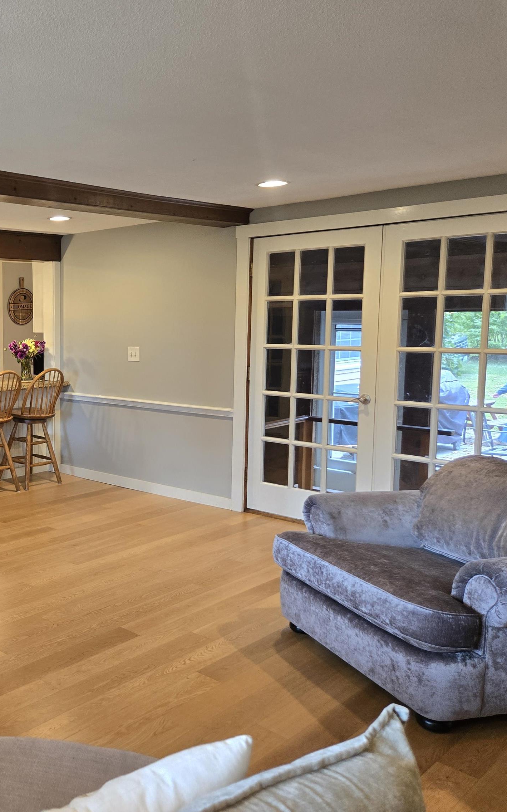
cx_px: 25
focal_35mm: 33
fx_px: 730
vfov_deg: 58.1
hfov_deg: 35.4
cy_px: 401
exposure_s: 1/120
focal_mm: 5.4
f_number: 1.8
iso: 320
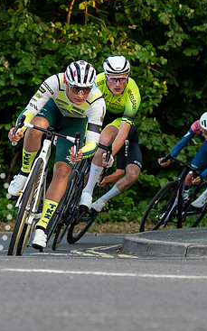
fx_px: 2286
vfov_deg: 8.3
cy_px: 243
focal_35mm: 253
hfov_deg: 5.2
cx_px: 57
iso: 1000
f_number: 3.5
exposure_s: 1/800
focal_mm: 70
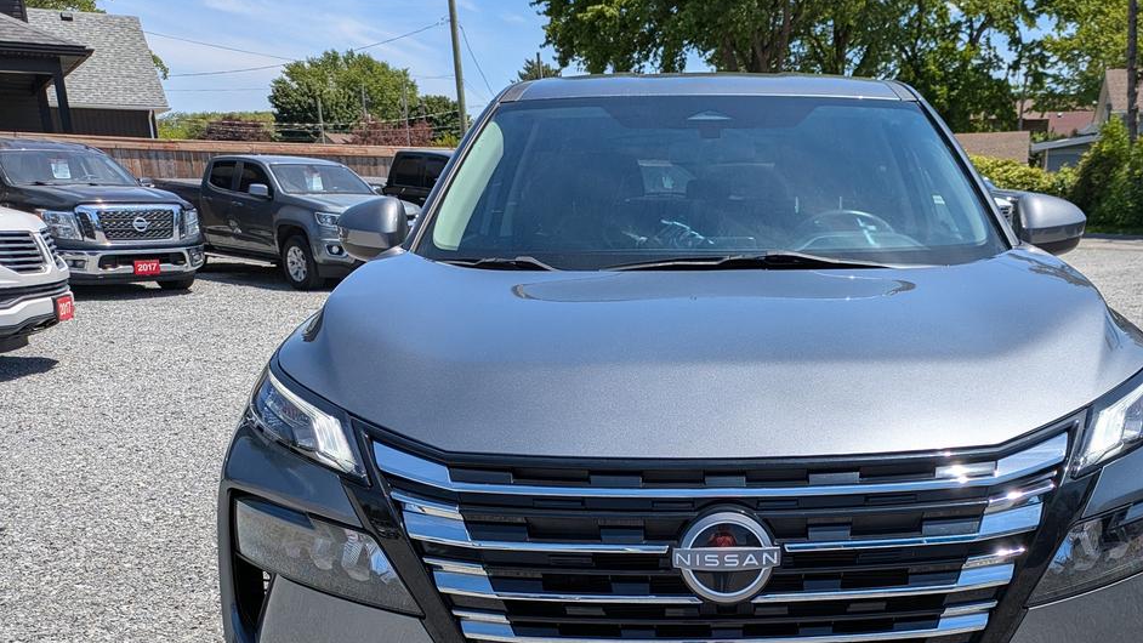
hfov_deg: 53.2
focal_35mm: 37
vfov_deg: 31.2
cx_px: 736
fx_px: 1121
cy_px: 517
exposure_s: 1/3086
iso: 46
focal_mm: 5.43
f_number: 1.89
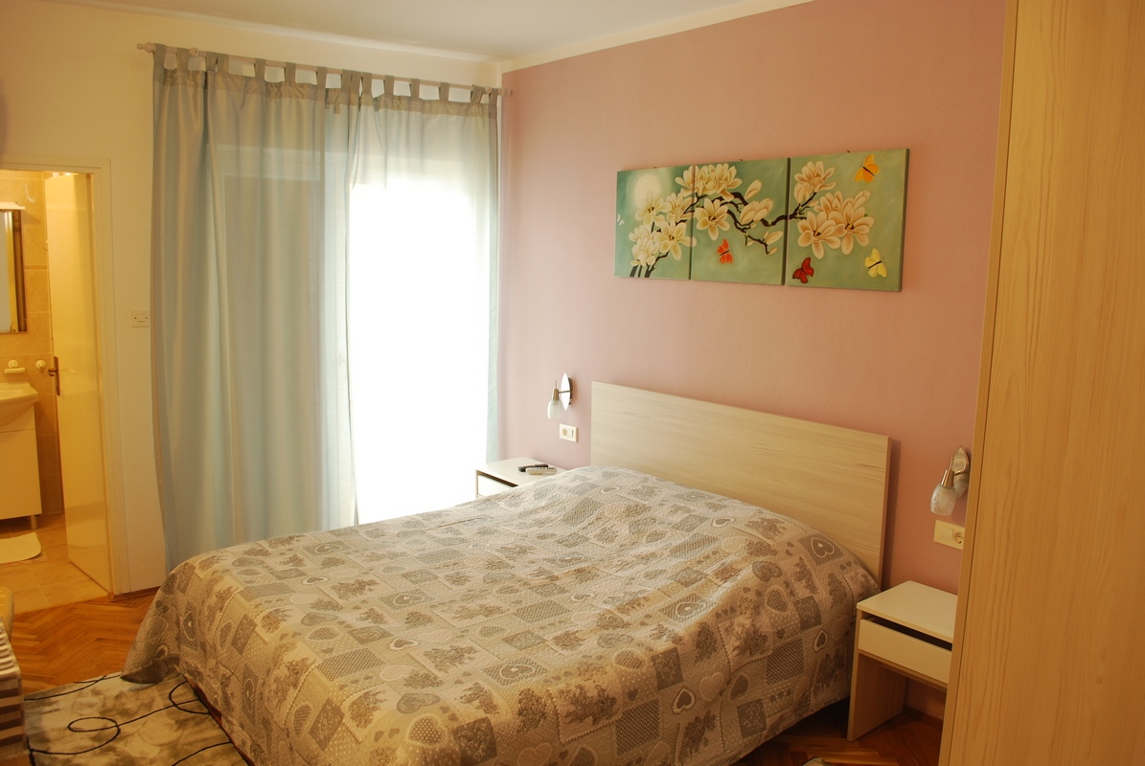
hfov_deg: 67.3
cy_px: 383
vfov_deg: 48.1
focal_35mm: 27
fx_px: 860
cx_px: 572
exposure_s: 1/1.6
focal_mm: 18
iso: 100
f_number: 5.6
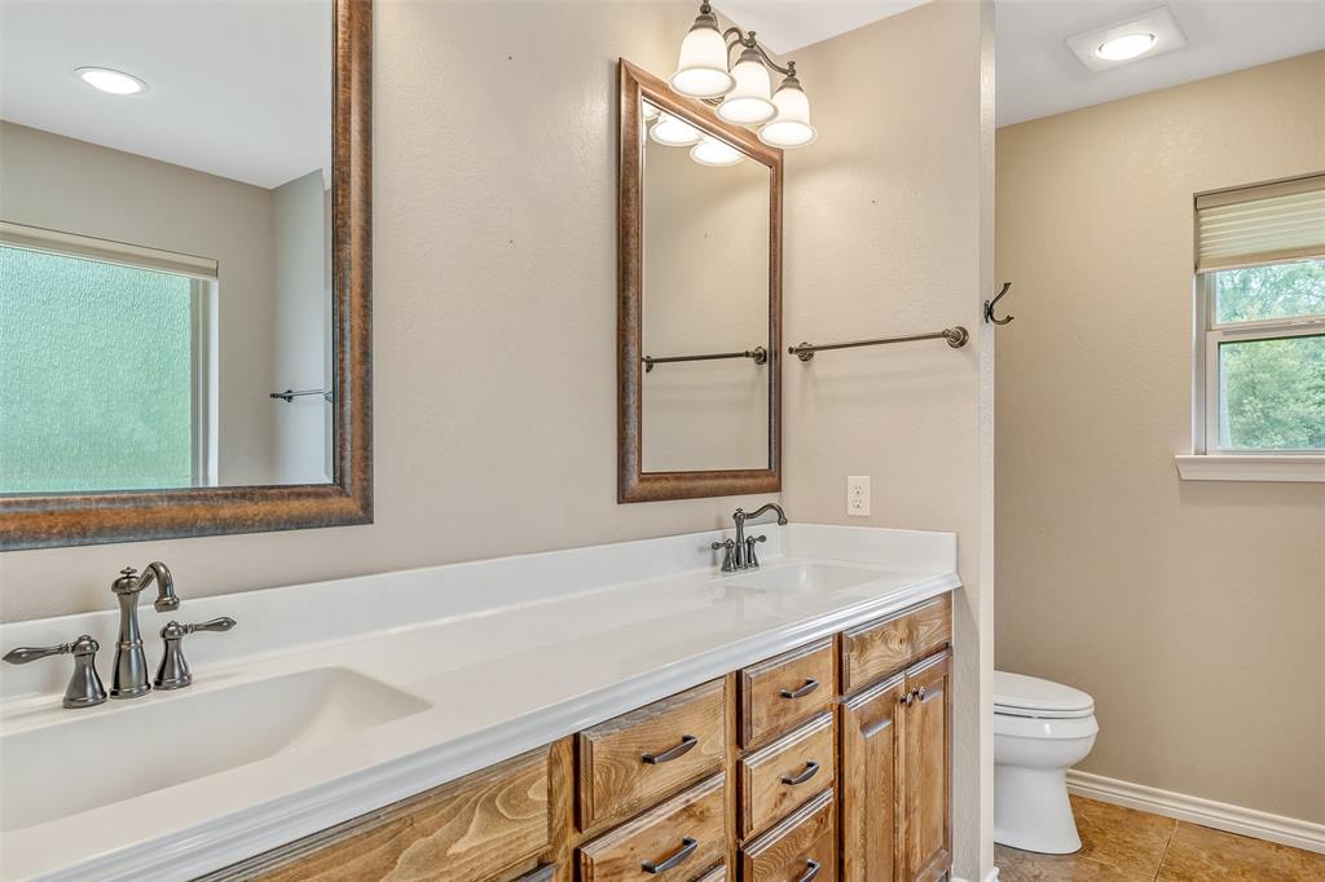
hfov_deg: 81.2
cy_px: 441
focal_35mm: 21
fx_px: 773
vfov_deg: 59.5
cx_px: 662
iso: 800
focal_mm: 21
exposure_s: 1/40
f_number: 8
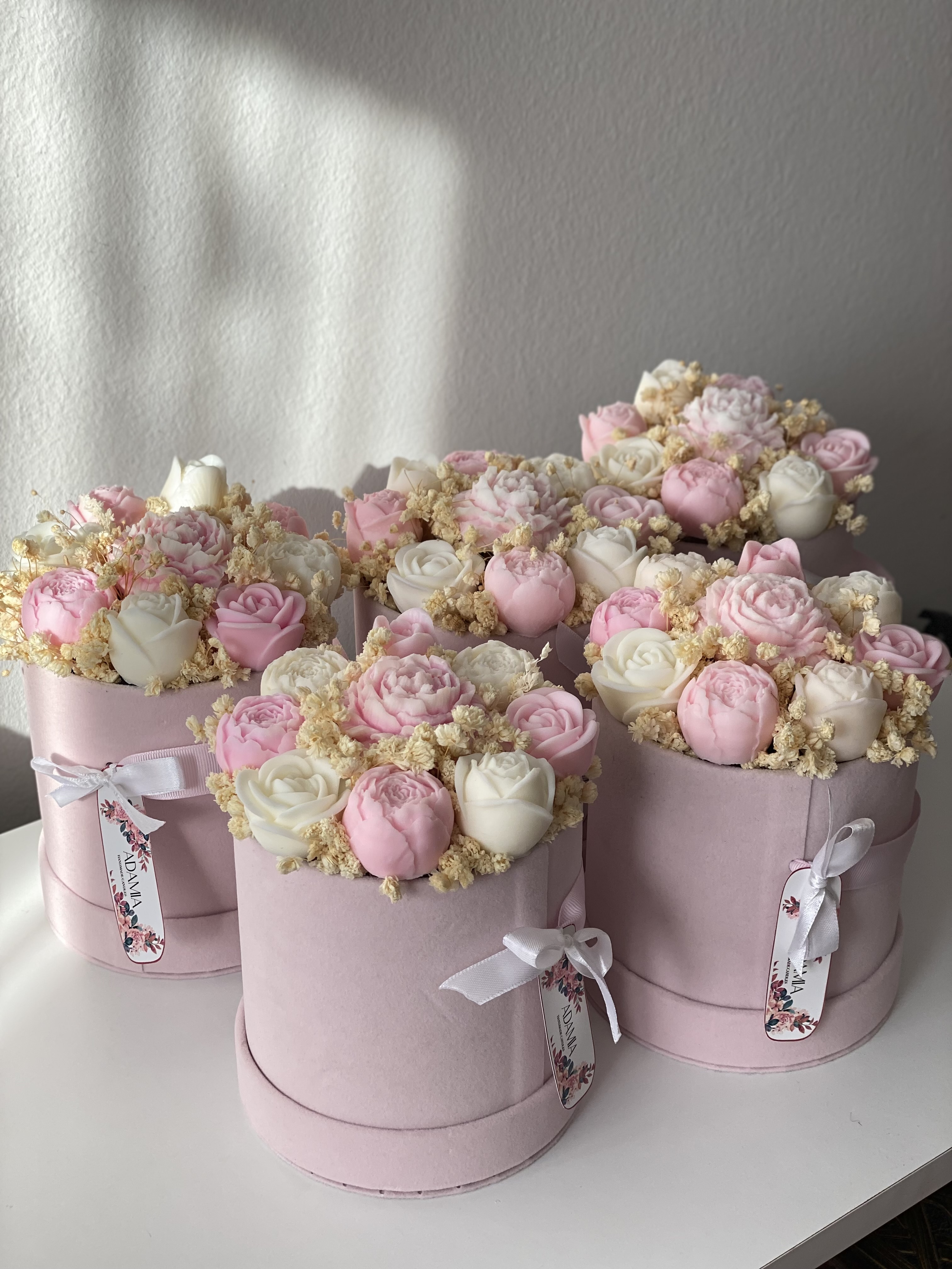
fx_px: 1907
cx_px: 476
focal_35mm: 52
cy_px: 634
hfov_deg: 28.0
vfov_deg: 36.8
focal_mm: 6
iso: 20
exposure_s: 1/136
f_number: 2
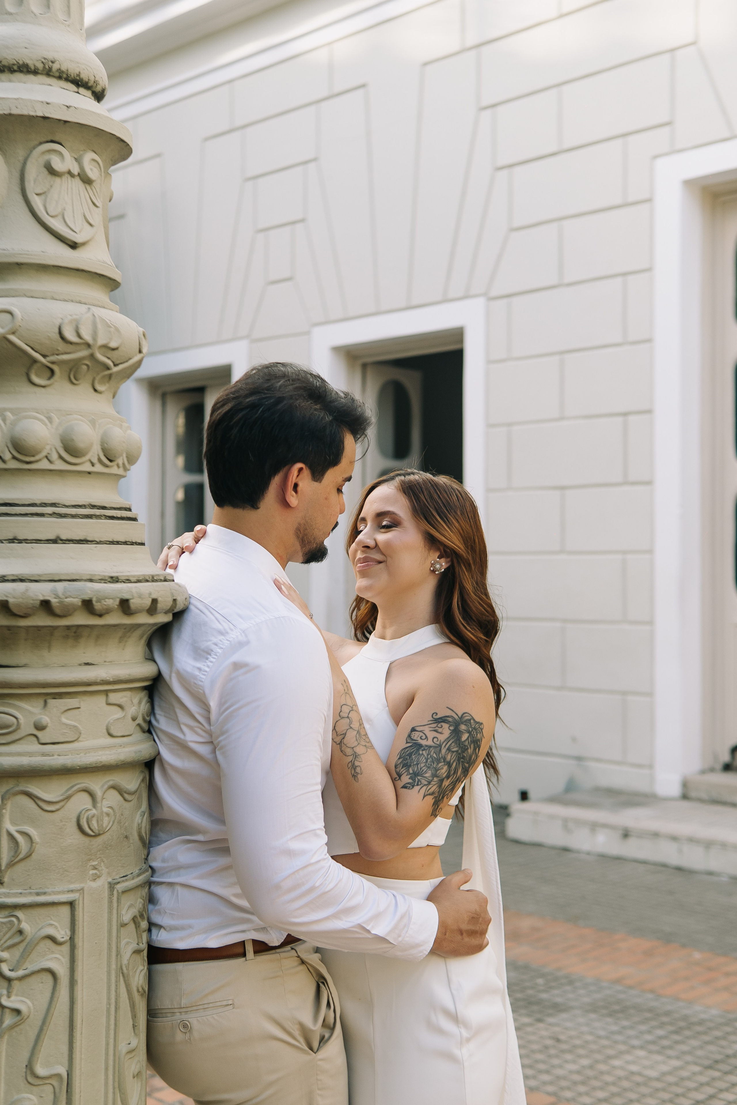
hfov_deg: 29.9
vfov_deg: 43.6
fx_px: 1382
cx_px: 368
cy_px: 552
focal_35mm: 45
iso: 100
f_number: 2.5
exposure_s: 1/200
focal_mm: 30
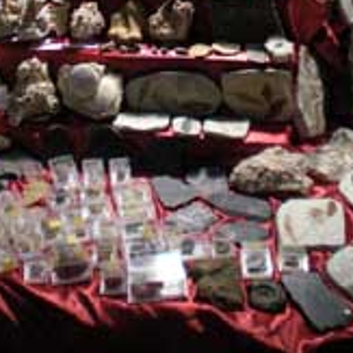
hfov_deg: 23.4
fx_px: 854
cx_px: 158
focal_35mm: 74
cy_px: -17
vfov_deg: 22.3
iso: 102
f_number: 3.1
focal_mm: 6.3
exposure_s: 1/61.8
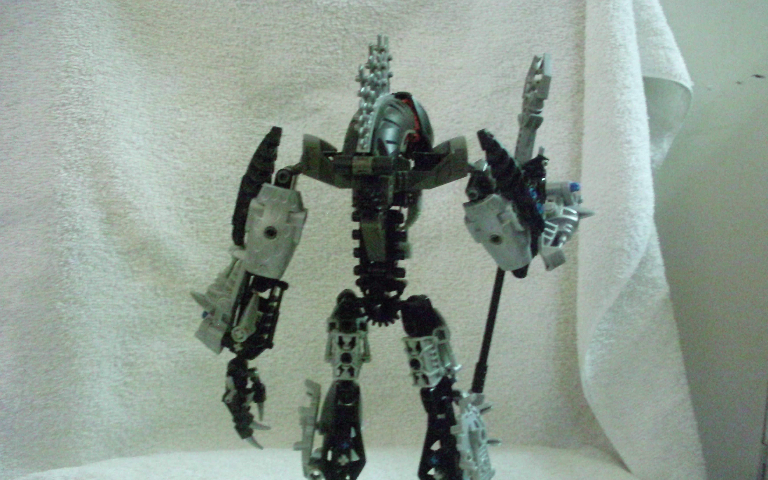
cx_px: 390
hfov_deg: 48.2
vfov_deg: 31.2
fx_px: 858
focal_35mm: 41
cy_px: 285
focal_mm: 6.3
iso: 1600
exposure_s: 1/23
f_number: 3.1
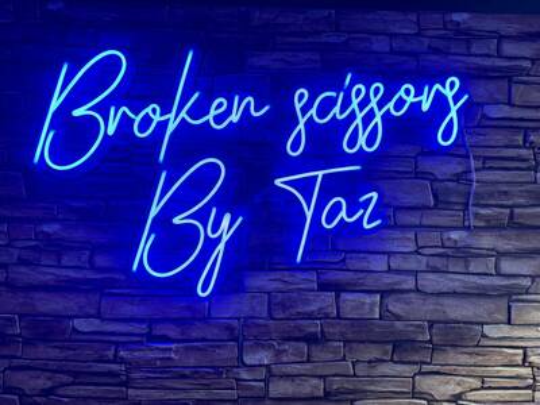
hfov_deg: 71.6
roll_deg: -0.6
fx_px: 374
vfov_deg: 56.8
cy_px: 202
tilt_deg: +0.1
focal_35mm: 24
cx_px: 270
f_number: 1.78
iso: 200
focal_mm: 6.86
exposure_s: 1/100
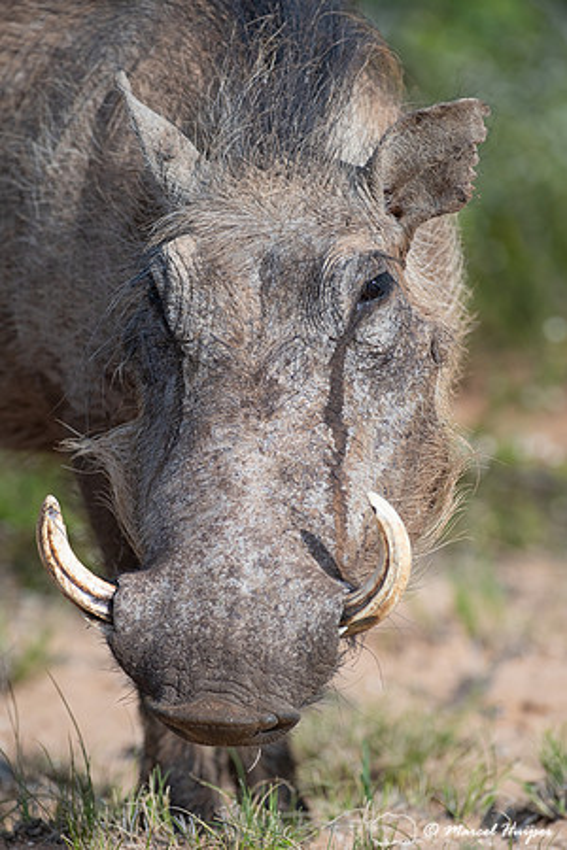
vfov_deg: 3.4
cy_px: 425
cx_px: 284
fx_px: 14174
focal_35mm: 600
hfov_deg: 2.3
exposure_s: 1/2000
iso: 800
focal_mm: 600
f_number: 8
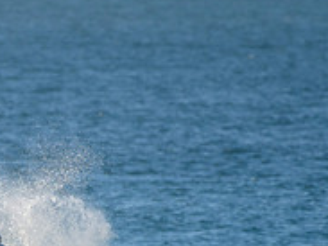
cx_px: 9
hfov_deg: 1.2
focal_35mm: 1649
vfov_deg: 0.9
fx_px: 15615
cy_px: 290
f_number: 5.6
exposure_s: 1/2000
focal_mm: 500
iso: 450
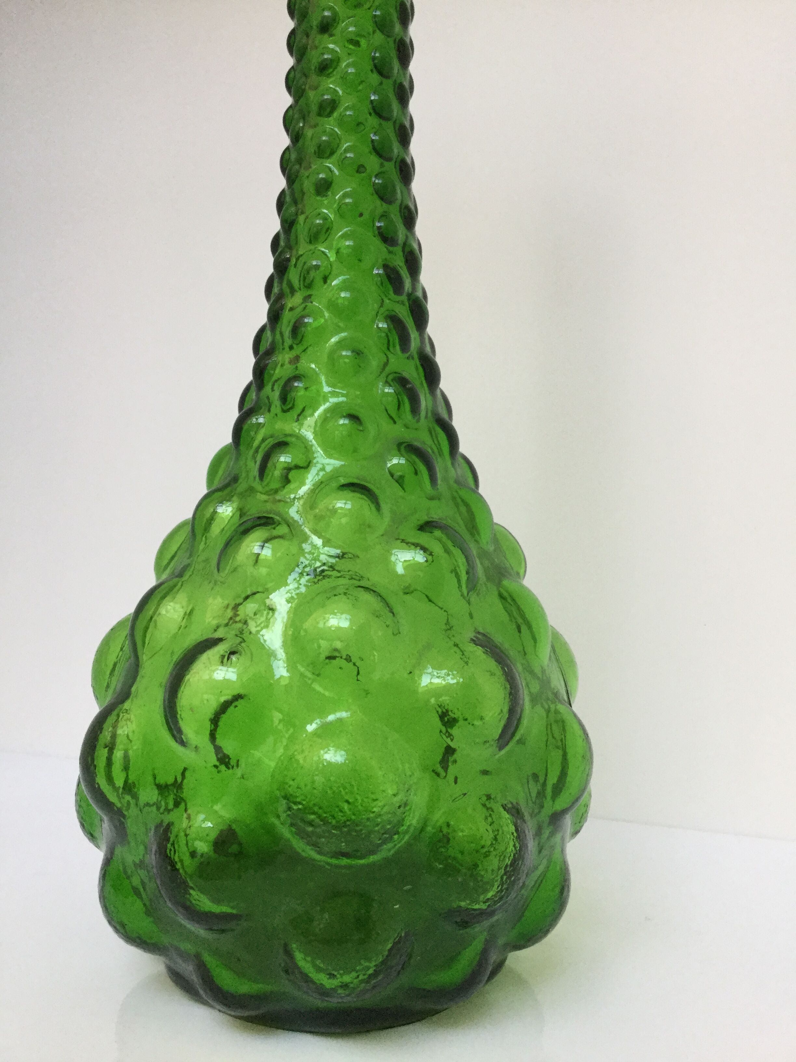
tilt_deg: -1.5
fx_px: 950
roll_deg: -3.2
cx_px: 398
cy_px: 531
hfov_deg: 45.4
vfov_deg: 58.4
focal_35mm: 31
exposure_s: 1/33
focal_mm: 3.3
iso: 64
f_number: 2.4
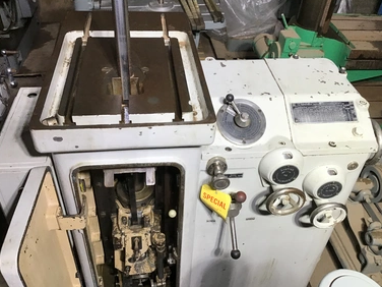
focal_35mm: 33
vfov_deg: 42.9
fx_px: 364
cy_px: 139
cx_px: 197
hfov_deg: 55.3
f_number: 2.4
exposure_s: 1/30
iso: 32
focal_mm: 3.3
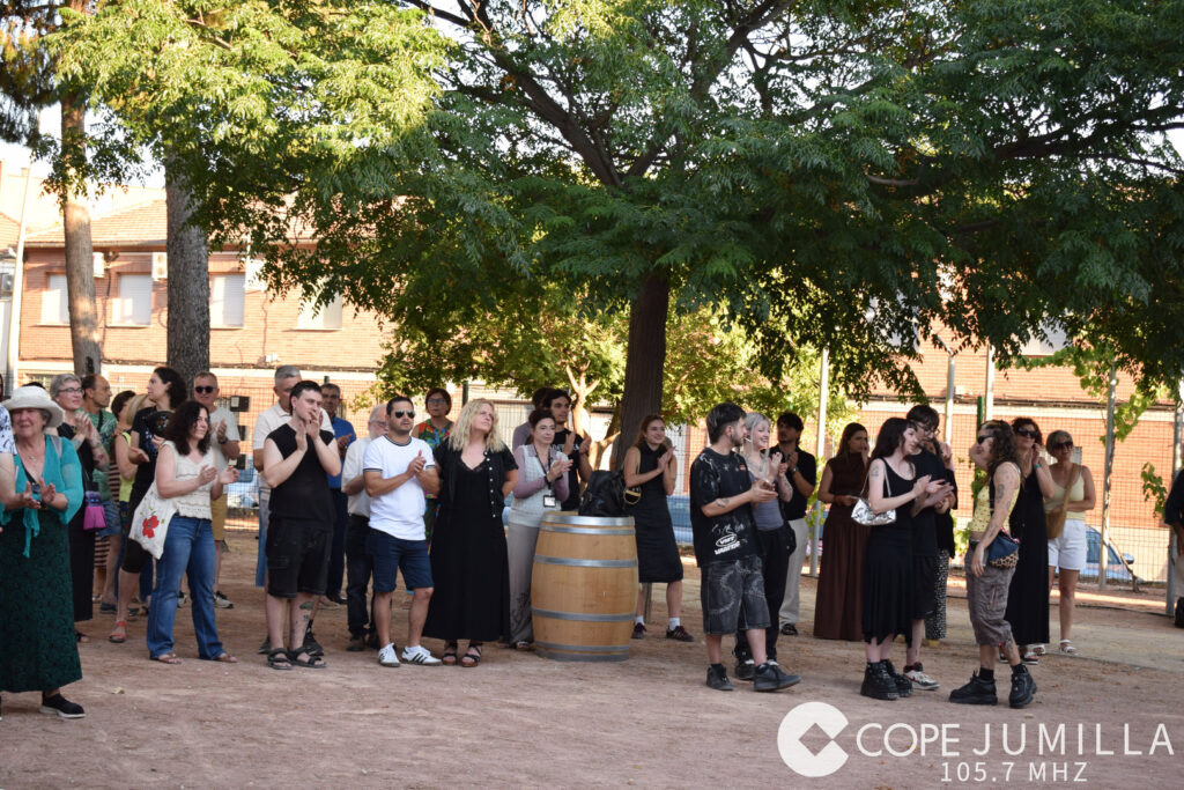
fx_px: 1973
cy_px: 395
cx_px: 592
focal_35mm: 60
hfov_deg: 33.4
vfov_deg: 22.6
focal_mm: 40
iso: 400
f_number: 6.3
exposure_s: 1/160
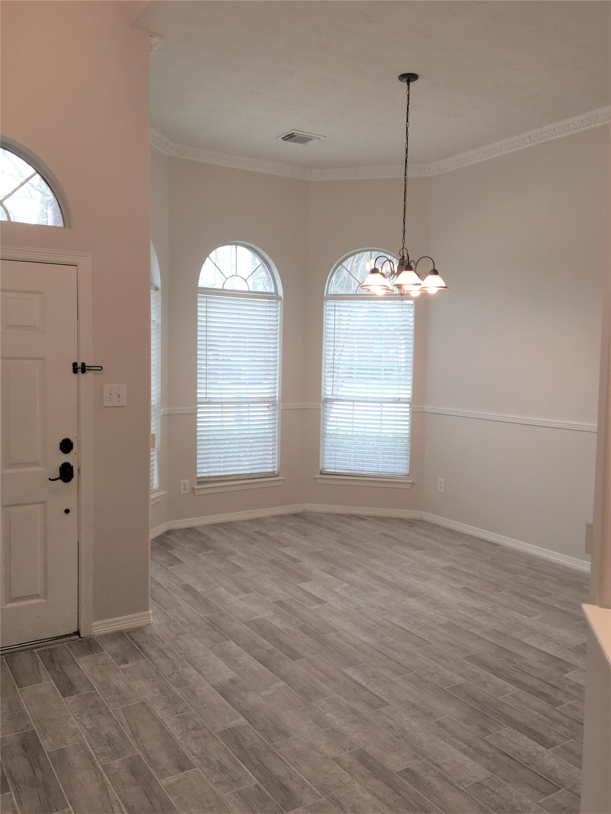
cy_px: 407
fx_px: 682
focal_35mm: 29
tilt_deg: -3.6
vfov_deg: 61.7
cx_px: 306
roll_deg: -1.1
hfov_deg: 48.2
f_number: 2.2
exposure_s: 1/60
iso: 32
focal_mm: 4.15
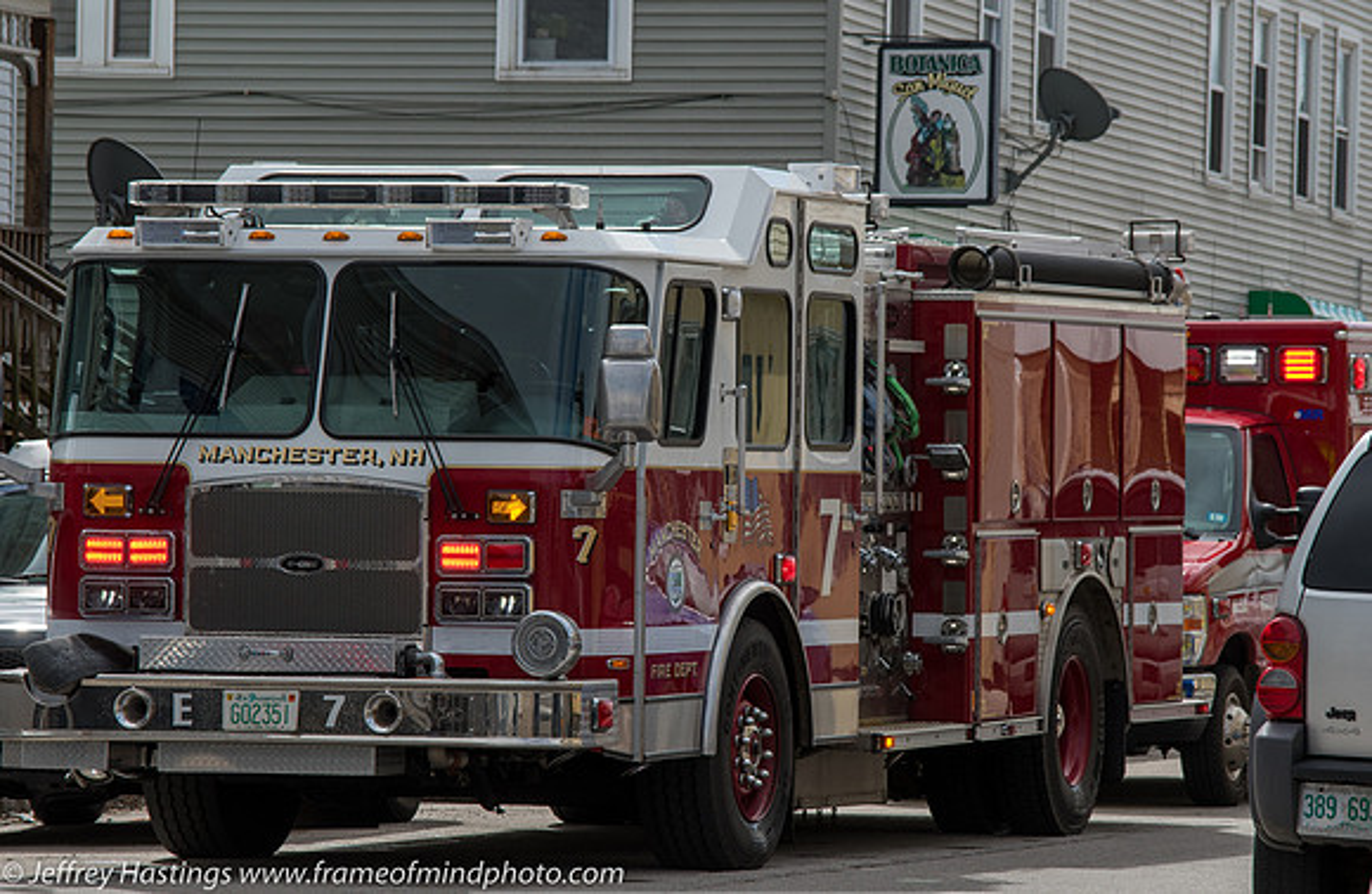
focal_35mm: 202
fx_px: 7639
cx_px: 692
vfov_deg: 6.7
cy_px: 478
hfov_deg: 10.3
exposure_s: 1/800
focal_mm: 120
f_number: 8
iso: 400
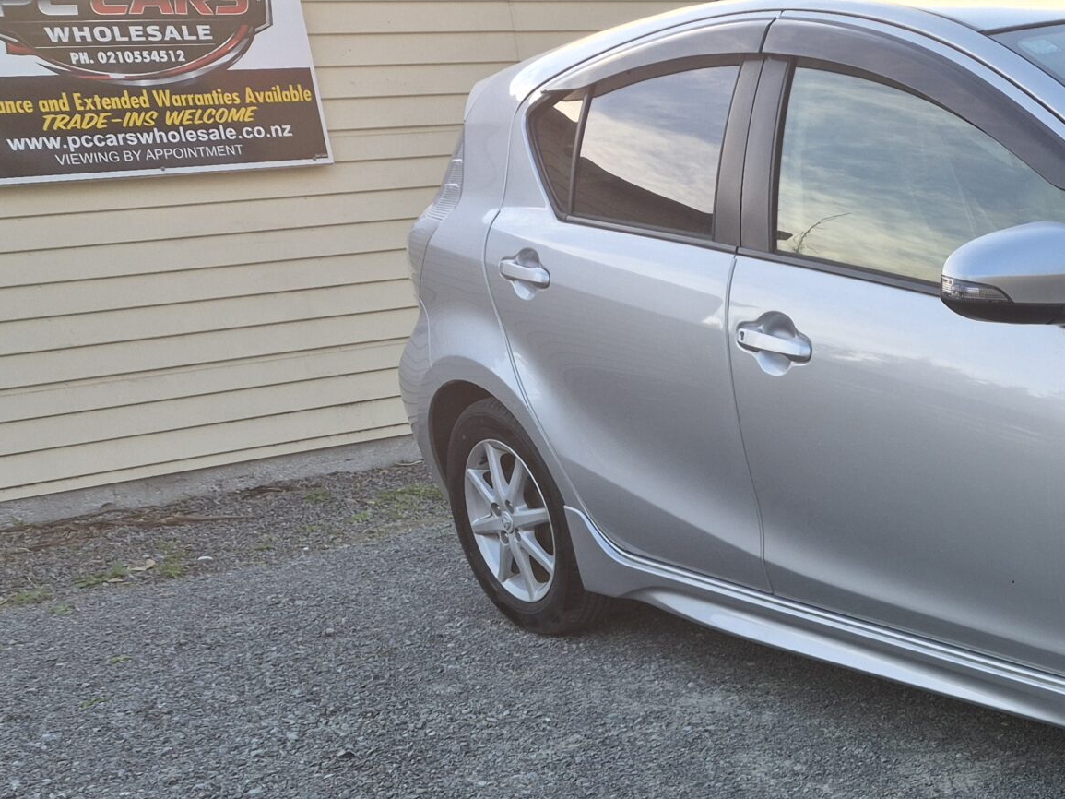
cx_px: 1148
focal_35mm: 51
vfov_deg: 27.5
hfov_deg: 33.2
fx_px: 1569
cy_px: 729
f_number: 1.8
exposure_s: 1/592
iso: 80
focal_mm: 5.4
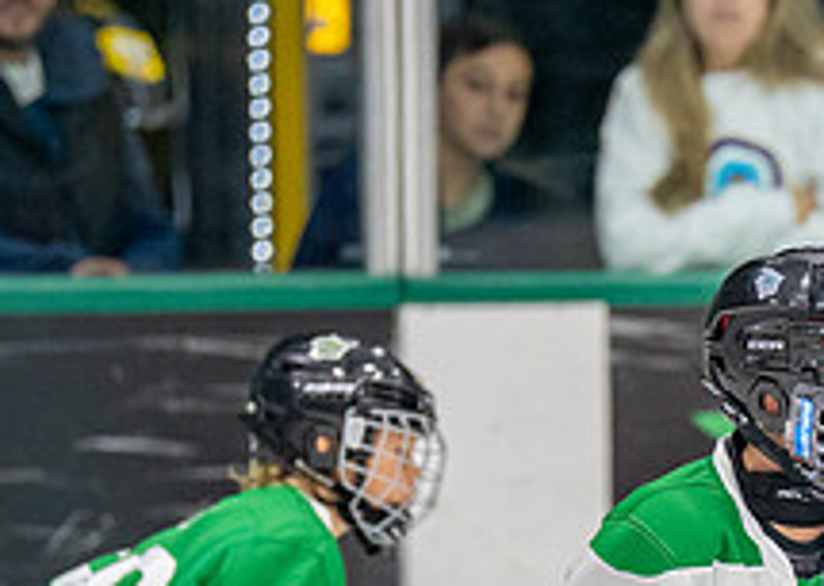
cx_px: 857
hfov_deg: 2.3
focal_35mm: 893
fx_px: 20872
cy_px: 660
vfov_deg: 1.6
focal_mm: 200
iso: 1000
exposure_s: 1/1250
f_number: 2.8
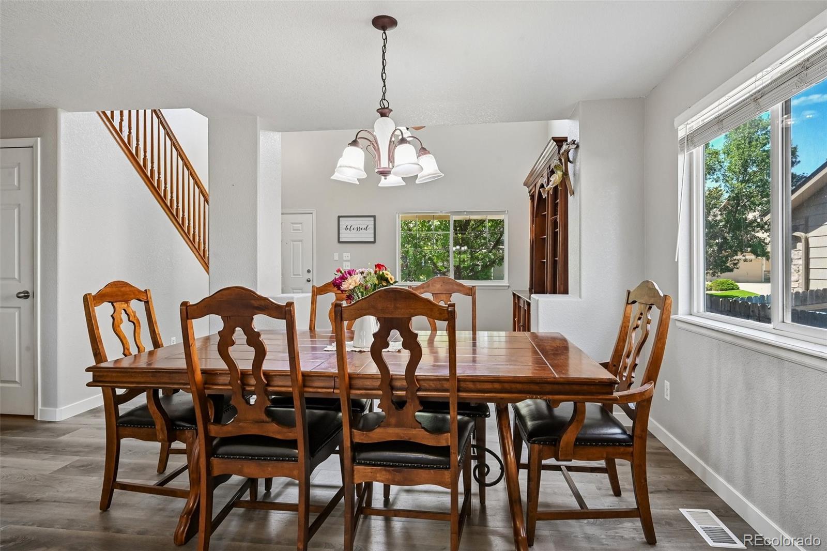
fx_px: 436
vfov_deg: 64.5
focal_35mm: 19
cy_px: 276
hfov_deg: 86.9
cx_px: 414
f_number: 10
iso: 400
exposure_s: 1/25
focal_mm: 19
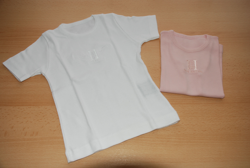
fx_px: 229
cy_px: 84
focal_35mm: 33
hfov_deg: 57.2
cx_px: 125
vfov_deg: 40.1
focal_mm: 22
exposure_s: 1/60
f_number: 3.8
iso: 200
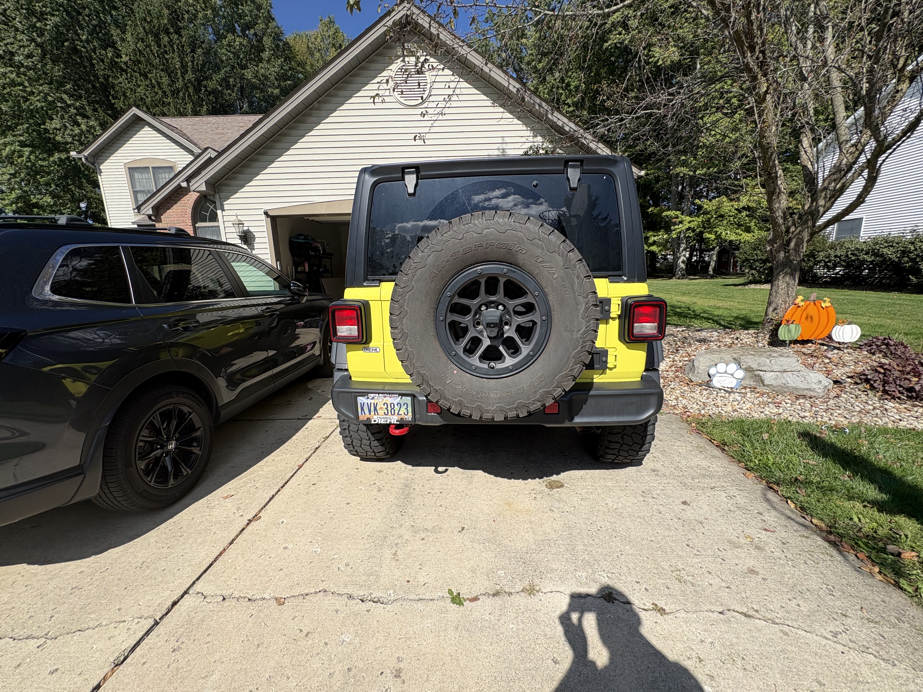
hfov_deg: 102.1
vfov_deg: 85.7
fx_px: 373
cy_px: 346
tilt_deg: -11.1
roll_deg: +3.0
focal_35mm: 14
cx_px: 462
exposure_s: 1/1420
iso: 50
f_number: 2.2
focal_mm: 2.22
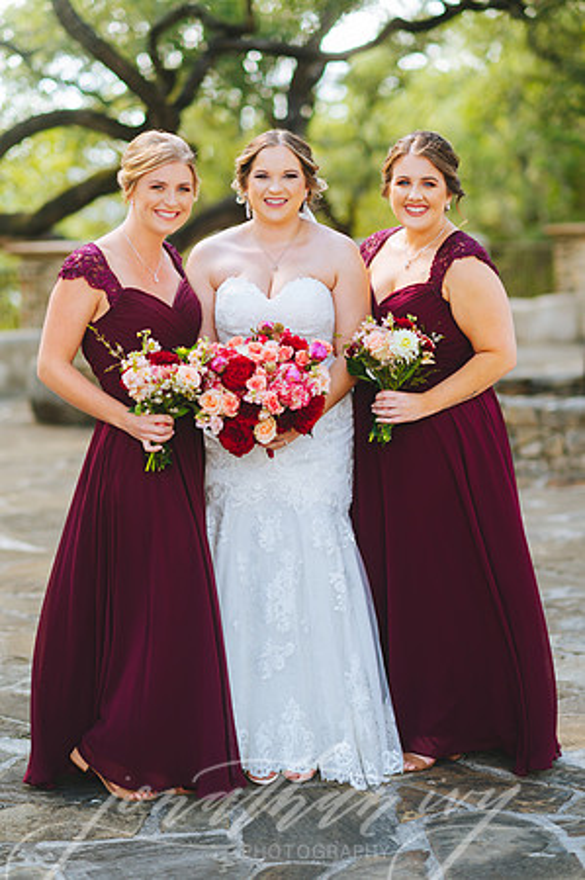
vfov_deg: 23.9
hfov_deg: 16.0
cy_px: 440
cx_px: 292
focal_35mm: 85
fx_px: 2077
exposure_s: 1/400
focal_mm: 85
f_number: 2
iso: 160
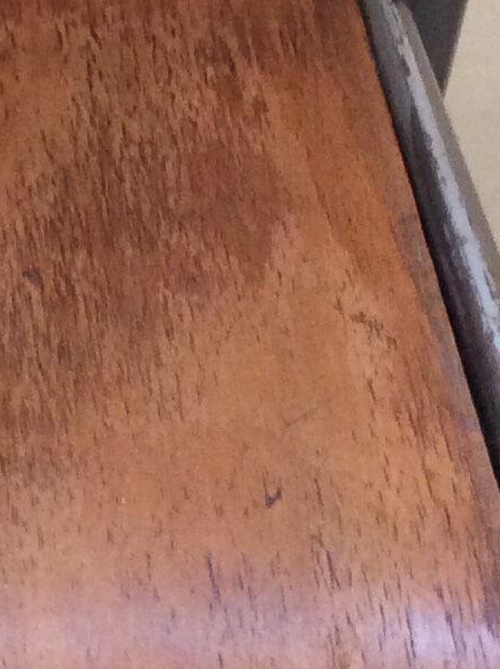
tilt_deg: -40.0
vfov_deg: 13.9
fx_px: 2664
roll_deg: +0.2
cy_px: -151
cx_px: -166
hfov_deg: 10.5
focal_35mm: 138
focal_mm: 3.3
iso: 125
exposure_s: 1/25
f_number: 2.4
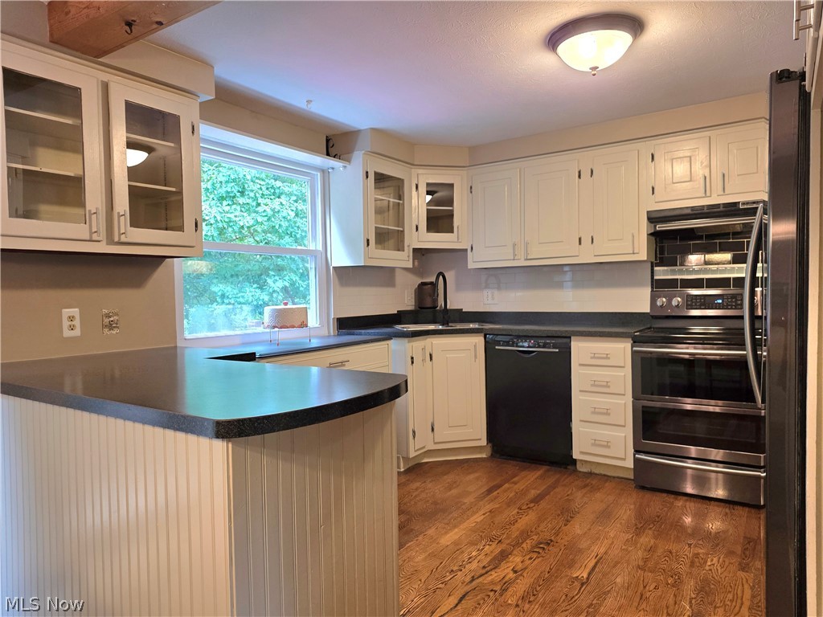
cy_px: 308
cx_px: 412
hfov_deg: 73.9
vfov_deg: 58.9
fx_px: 547
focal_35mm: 23
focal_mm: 6.25
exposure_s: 1/120
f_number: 1.7
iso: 250
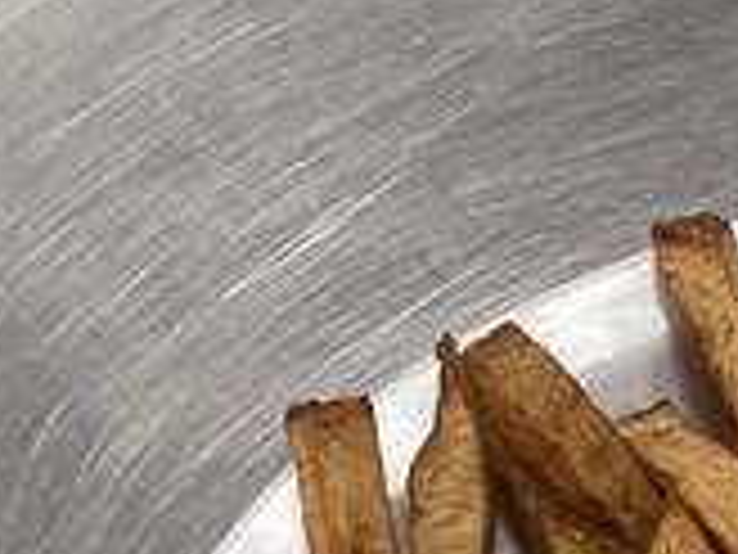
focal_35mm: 111
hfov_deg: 15.9
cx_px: 1174
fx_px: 2366
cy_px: 860
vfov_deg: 12.6
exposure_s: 1/60
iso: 50
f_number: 2.4
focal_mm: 3.3
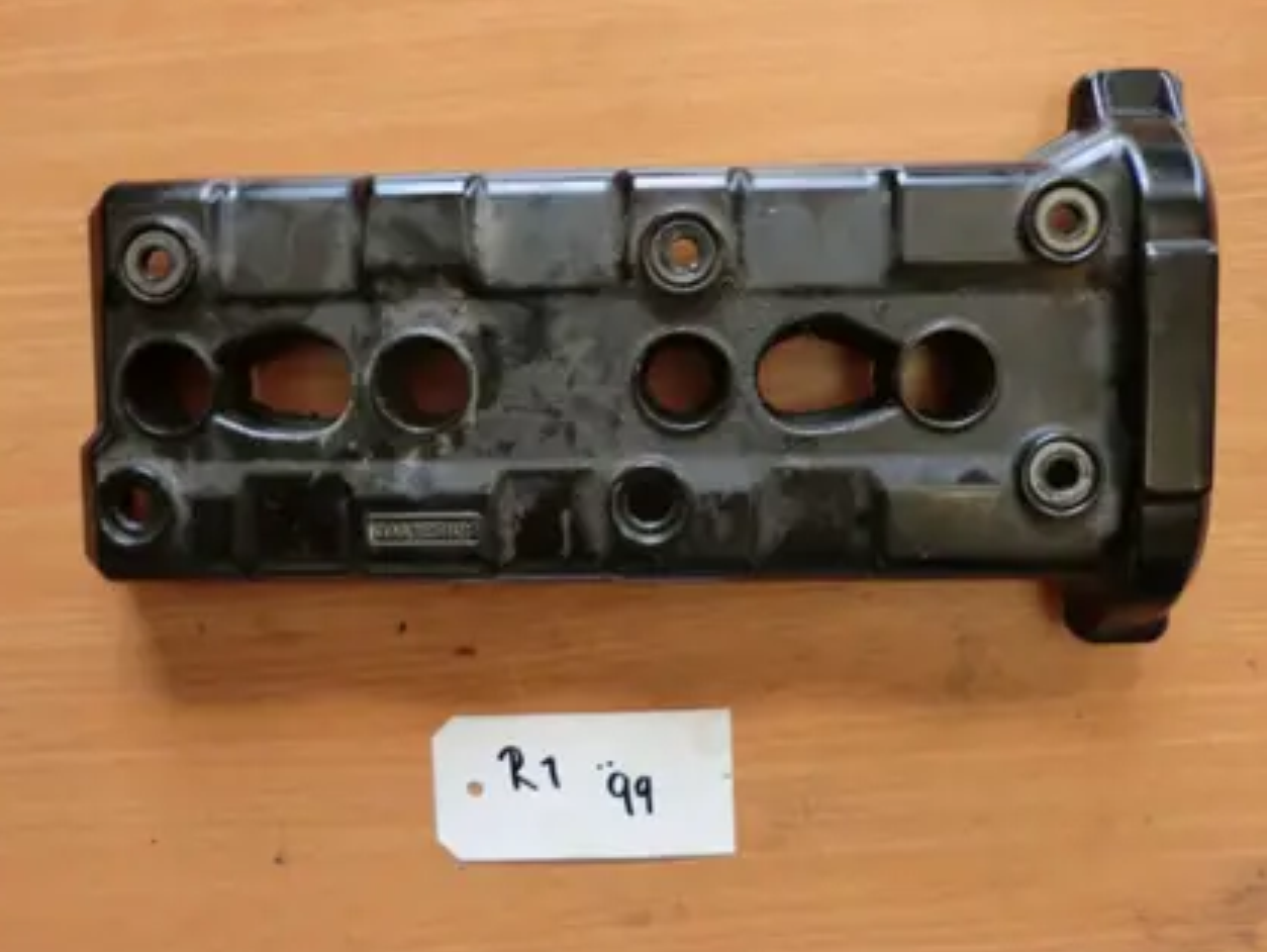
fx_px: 1135
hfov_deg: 58.3
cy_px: 458
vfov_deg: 45.5
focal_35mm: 31
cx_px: 588
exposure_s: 1/60
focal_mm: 4.9
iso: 80
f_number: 3.2
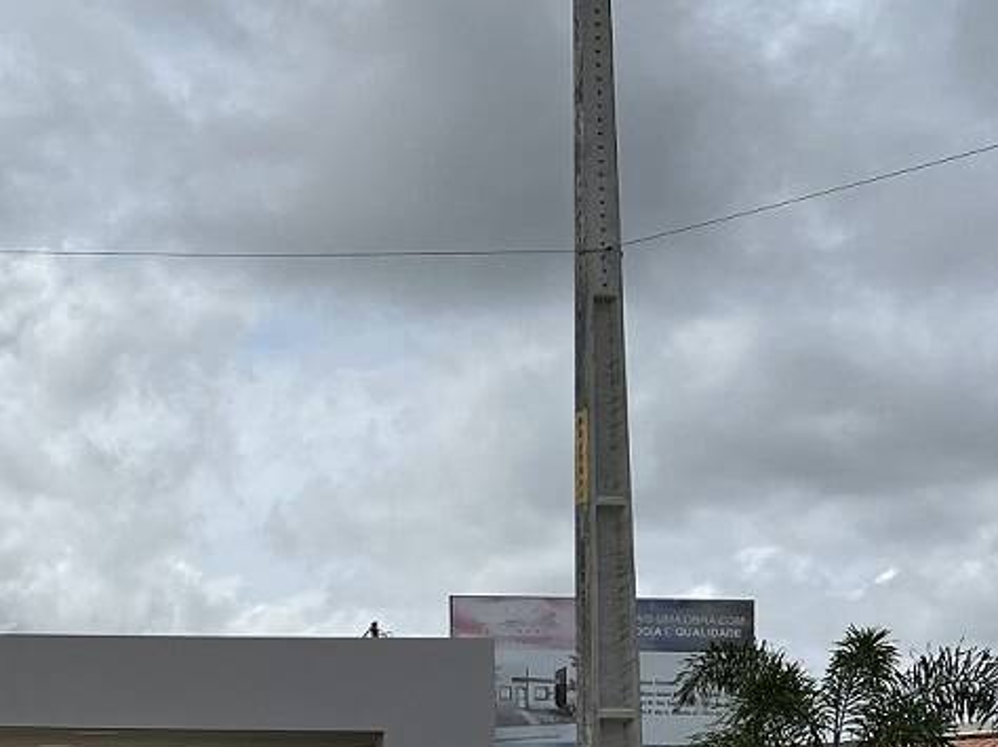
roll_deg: -0.8
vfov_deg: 18.3
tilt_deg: +3.8
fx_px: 2276
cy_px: 715
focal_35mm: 79
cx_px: -337
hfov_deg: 22.0
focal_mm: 5.7
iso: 50
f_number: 1.5
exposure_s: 1/10309
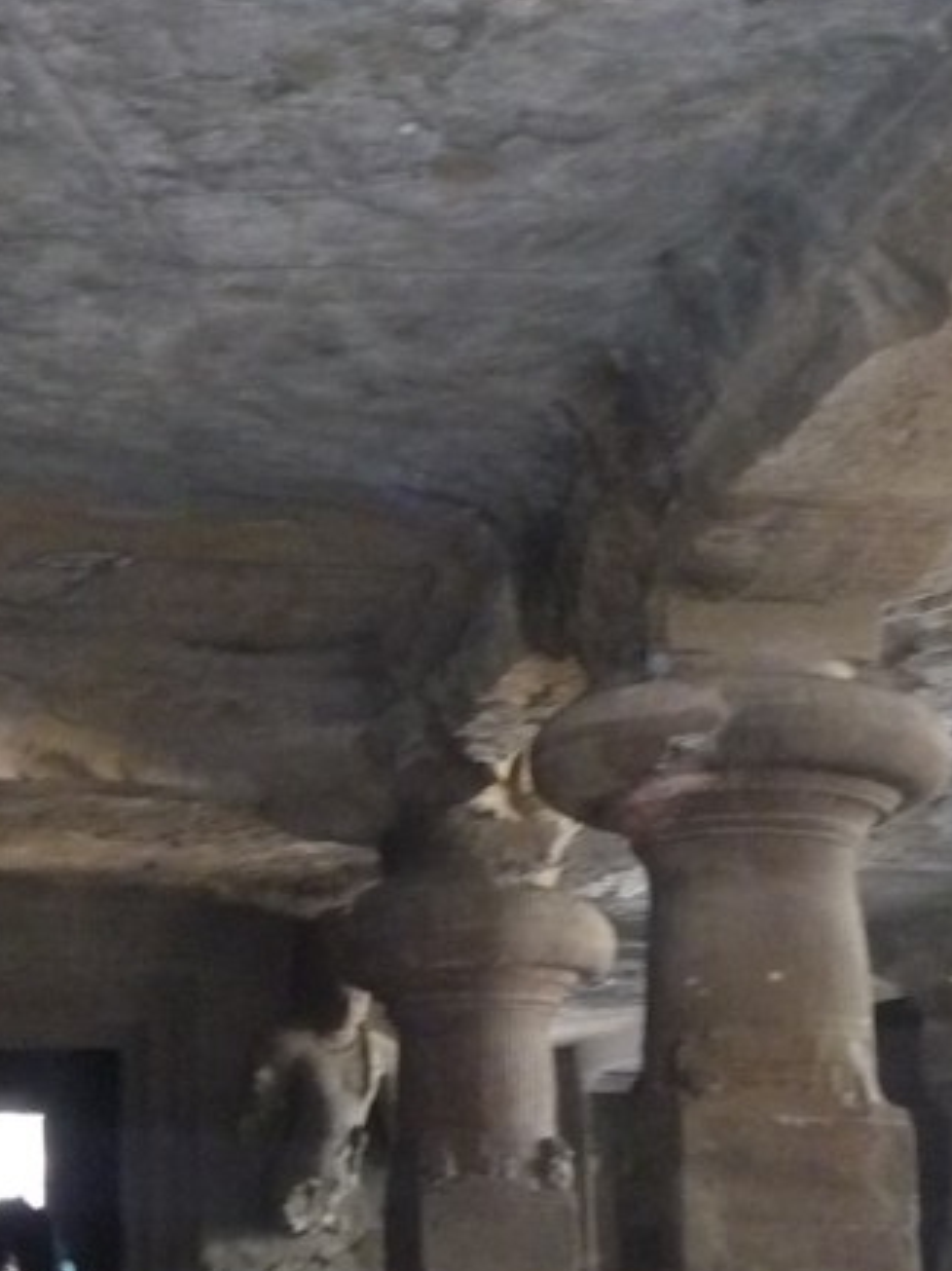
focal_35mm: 69
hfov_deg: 20.9
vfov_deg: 28.0
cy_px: 871
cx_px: 126
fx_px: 2531
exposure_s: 1/5
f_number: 2.8
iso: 400
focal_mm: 4.4
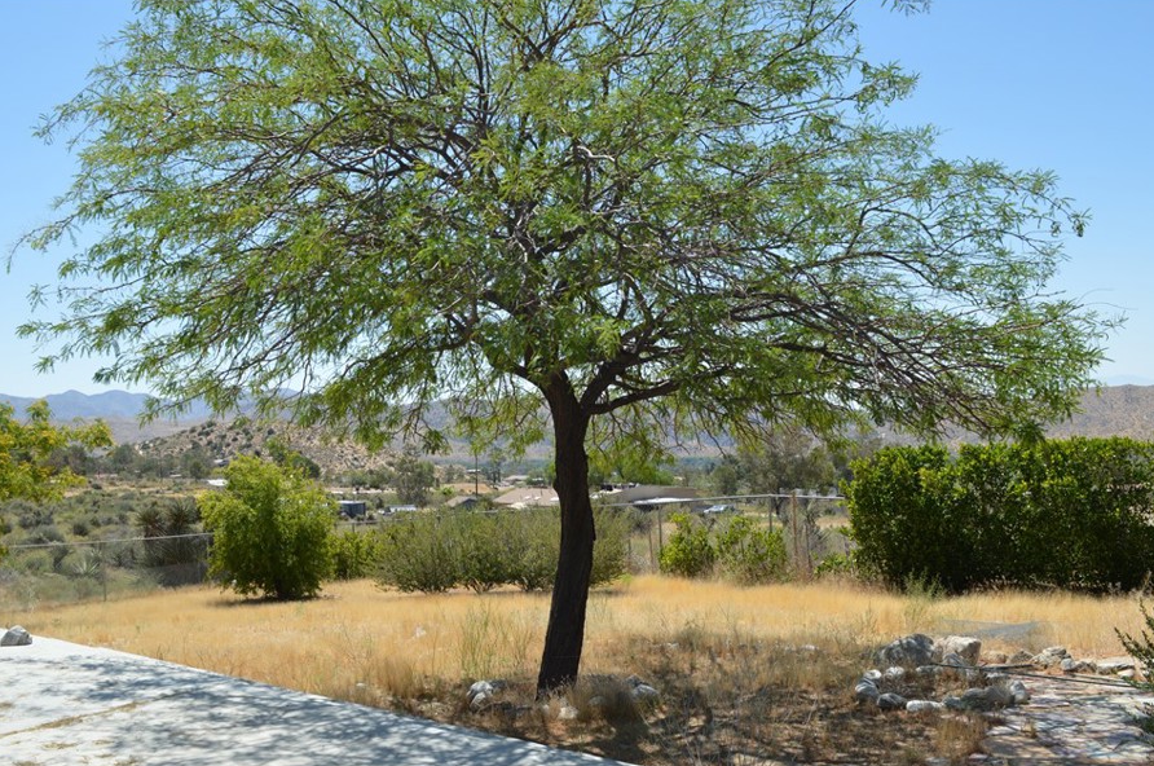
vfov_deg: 42.1
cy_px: 431
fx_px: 992
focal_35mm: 31
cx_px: 549
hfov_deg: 60.3
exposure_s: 1/250
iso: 100
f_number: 8
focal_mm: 18
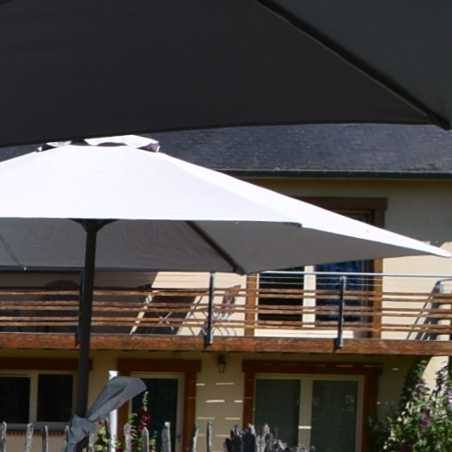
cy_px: 545
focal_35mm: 135
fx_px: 1994
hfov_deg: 11.2
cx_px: -568
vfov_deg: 12.6
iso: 250
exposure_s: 1/500
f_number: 11
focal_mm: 18
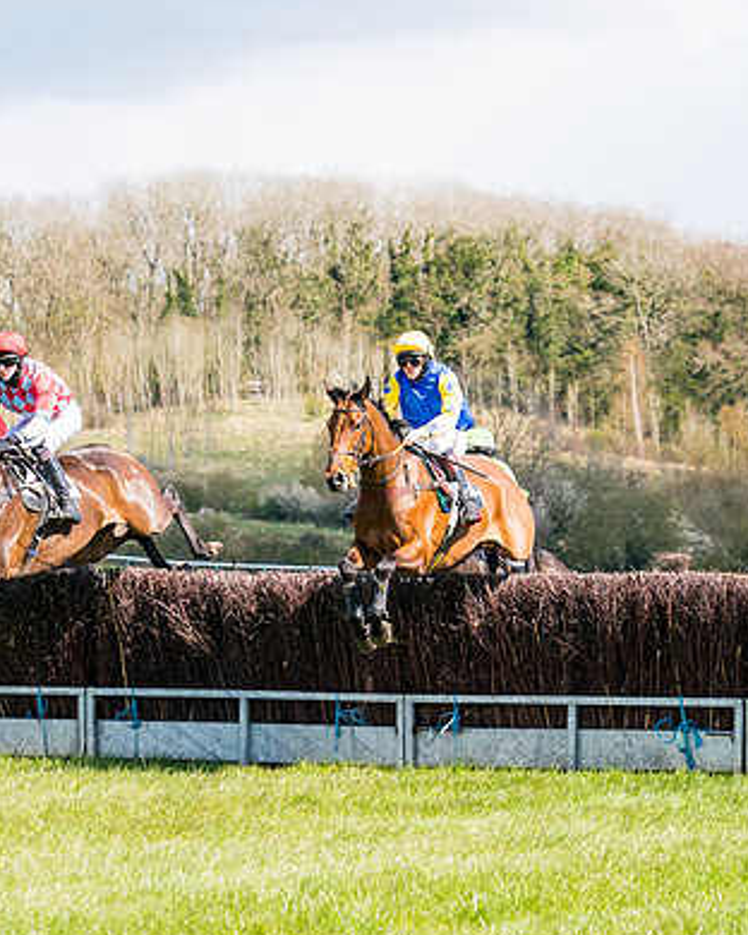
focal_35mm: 186
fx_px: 5147
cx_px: 358
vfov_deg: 10.4
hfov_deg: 8.3
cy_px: 495
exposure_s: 1/1600
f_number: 4
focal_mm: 85
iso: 400
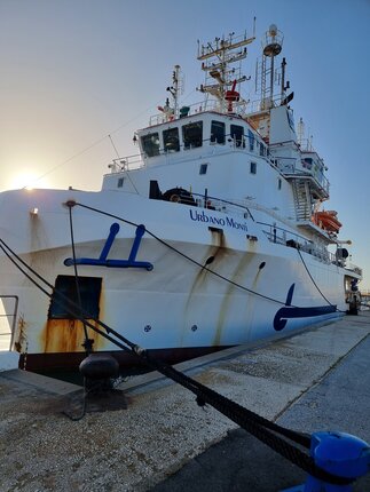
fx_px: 342
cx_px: 185
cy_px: 246
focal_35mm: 24
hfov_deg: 56.9
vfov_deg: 71.6
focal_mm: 6.7
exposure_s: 1/1196
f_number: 1.8
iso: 50
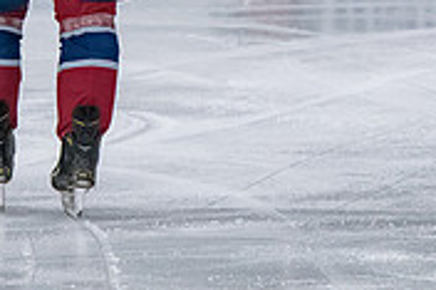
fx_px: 11979
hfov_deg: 2.1
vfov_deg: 1.4
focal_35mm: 990
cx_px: 94
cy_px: -185
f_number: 3.5
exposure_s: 1/800
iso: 2500
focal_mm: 200
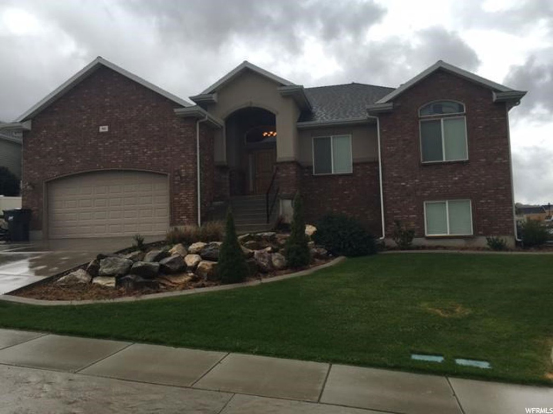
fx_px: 463
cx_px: 276
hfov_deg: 61.7
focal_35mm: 29
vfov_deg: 48.2
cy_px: 207
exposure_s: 1/392
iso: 25
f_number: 2.2
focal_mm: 4.15
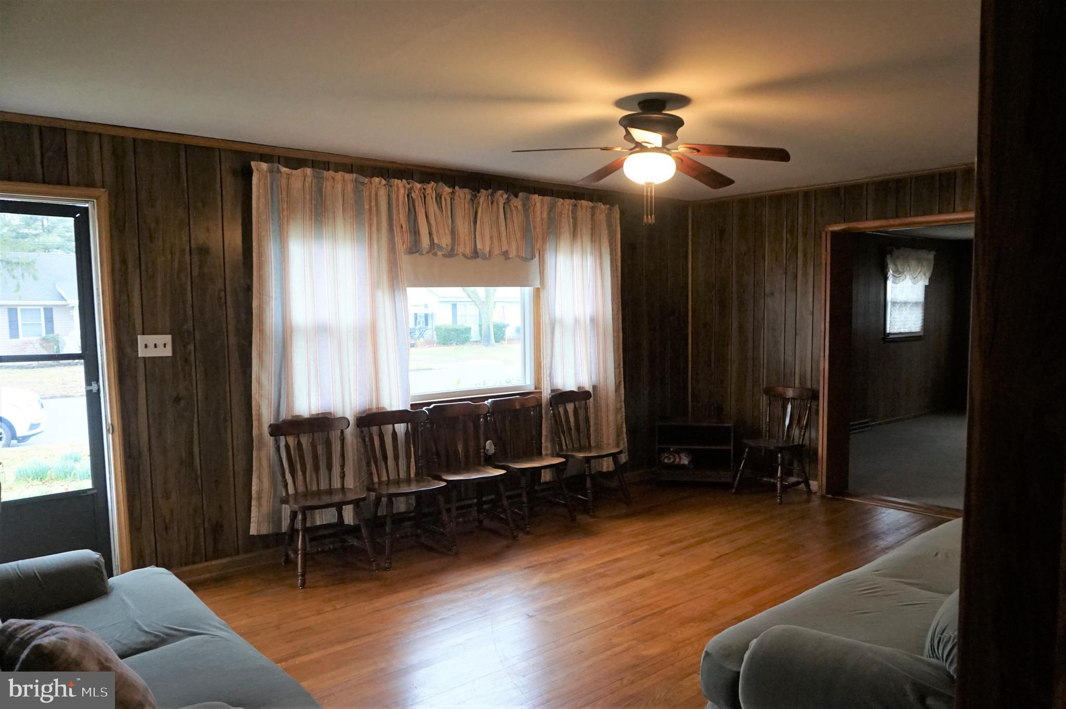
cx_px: 533
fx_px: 710
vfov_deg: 53.1
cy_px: 354
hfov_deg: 73.8
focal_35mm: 24
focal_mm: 16
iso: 1600
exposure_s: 1/160
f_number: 3.5
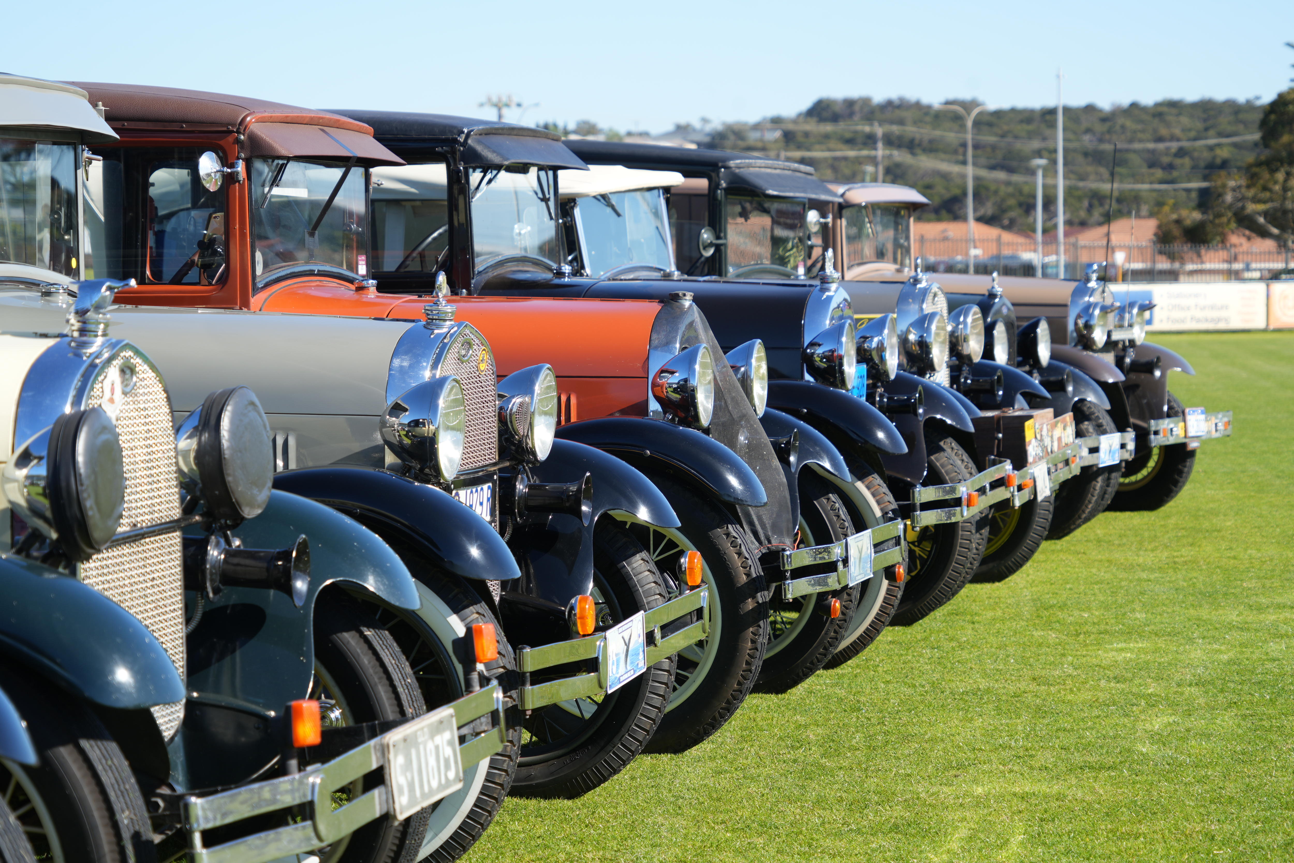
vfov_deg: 13.3
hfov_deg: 19.8
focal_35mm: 103
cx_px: 647
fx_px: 3702
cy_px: 432
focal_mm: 103
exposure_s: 1/160
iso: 100
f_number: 7.1
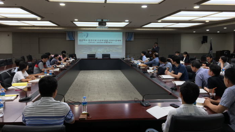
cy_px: 52
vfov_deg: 36.5
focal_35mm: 32
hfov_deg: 61.0
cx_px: 117
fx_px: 199
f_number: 2.2
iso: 32
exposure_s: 1/40
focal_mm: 4.15
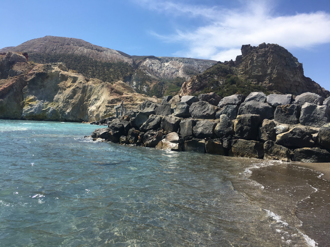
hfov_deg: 61.7
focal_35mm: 29
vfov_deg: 48.2
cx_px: 165
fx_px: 276
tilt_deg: +0.5
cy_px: 124
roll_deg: -2.6
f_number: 2.2
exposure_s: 1/1789
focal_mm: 4.15
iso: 25
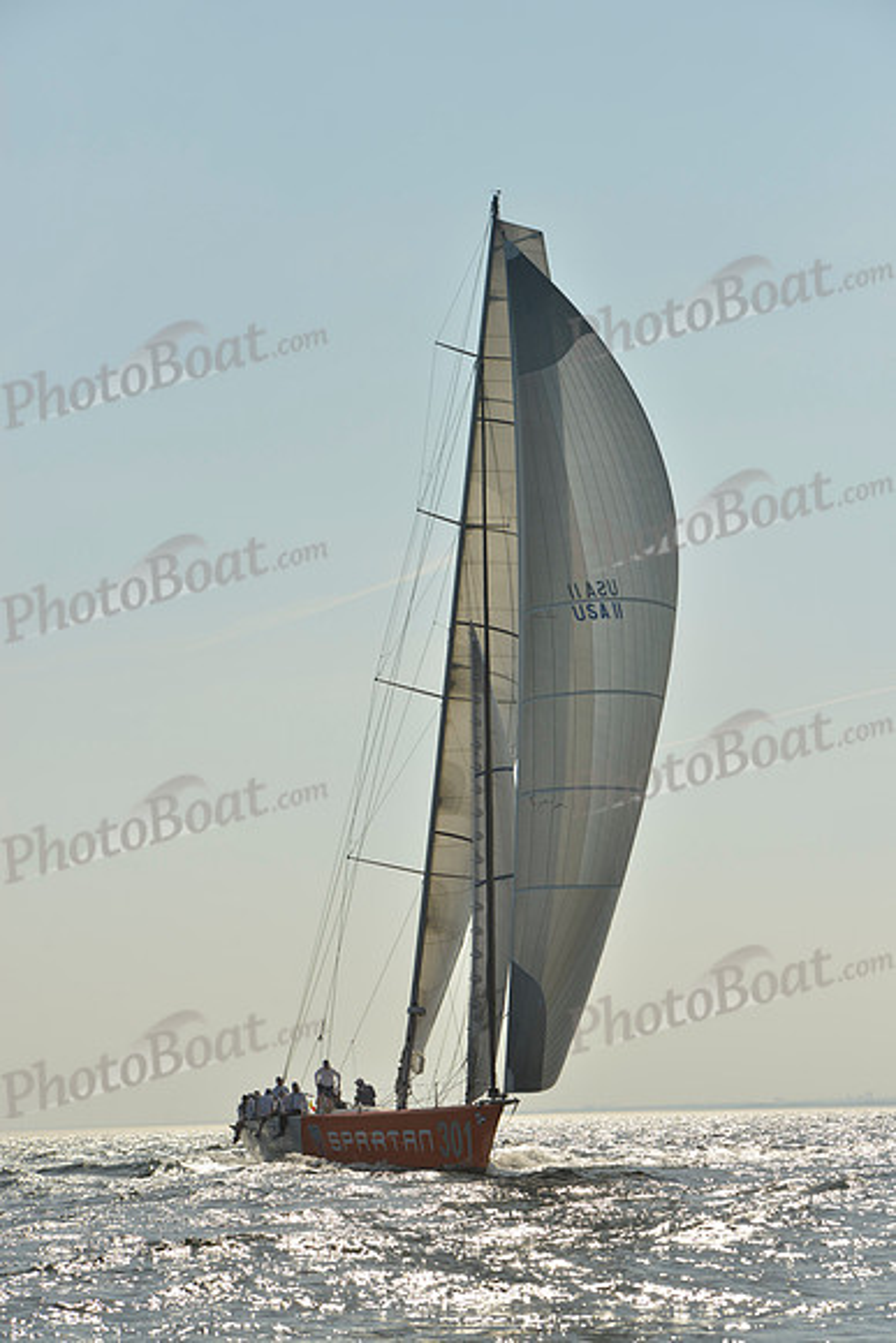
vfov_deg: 20.8
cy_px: 672
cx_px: 448
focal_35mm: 98
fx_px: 3656
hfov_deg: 14.0
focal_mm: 98
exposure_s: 1/2000
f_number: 8
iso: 200
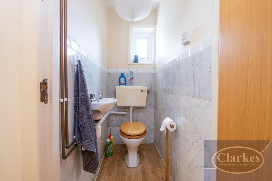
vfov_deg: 77.3
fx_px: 113
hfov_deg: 100.4
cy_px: 90
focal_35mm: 15
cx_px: 136
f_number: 10
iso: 160
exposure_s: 1.4
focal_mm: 10
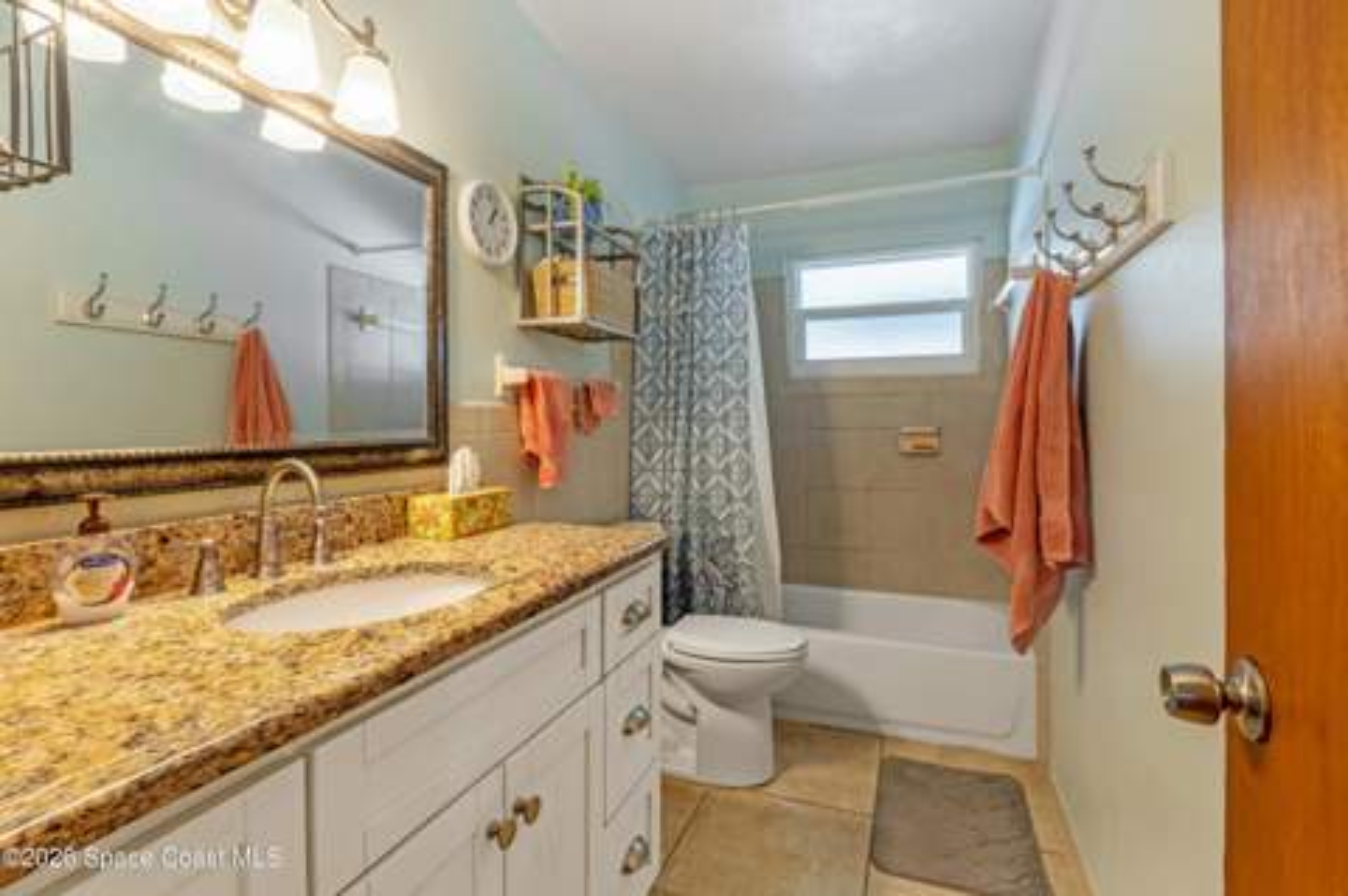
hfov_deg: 95.0
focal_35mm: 16
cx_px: 674
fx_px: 617
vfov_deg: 71.9
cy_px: 448
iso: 250
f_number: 9
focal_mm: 11
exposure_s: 1/40
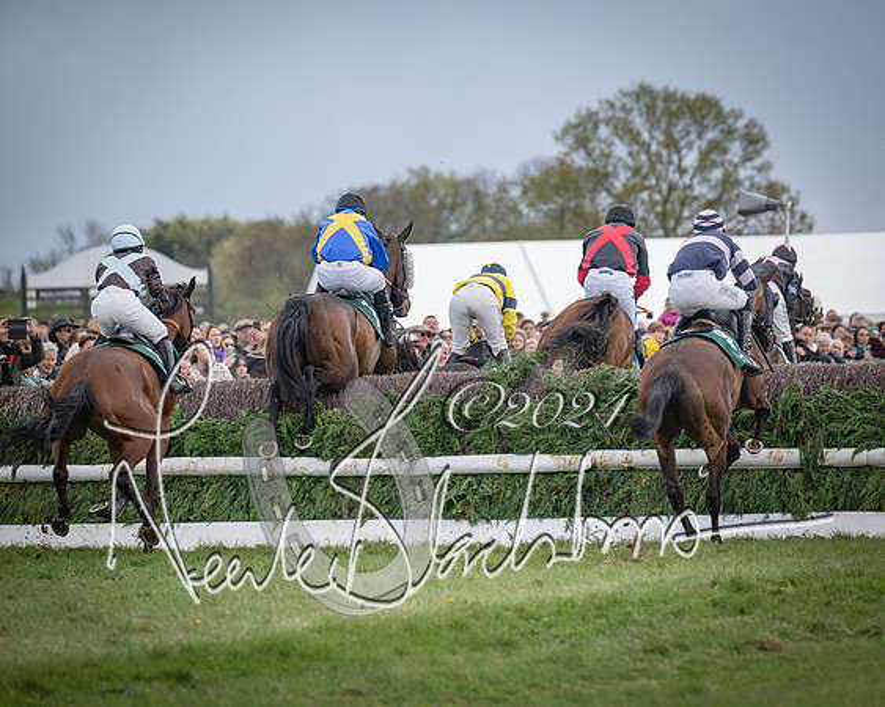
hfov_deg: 6.0
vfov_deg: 4.8
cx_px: 536
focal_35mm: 321
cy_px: 355
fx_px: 8414
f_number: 5
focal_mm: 280
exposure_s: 1/1600
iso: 800
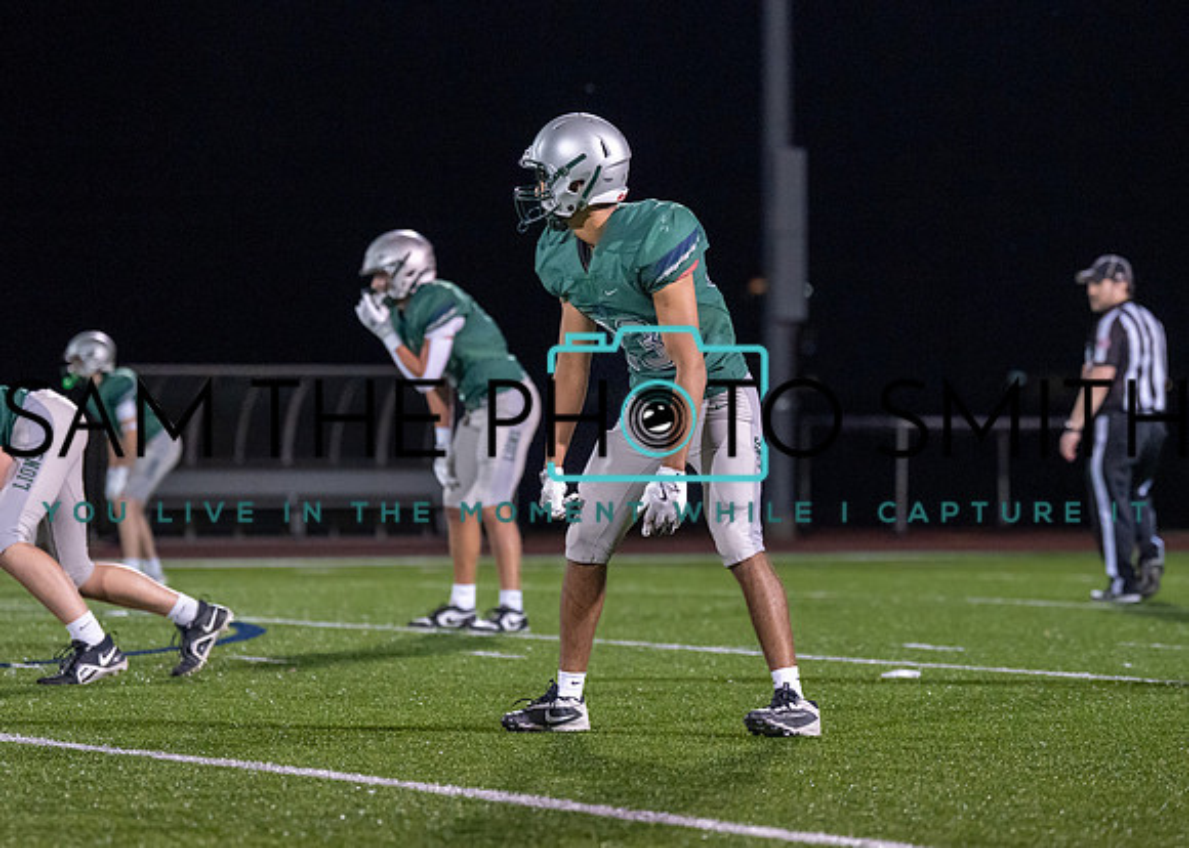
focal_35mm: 172
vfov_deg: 8.4
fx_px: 5801
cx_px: 656
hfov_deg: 11.7
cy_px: 402
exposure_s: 1/1000
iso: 2500
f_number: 2.8
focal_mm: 118
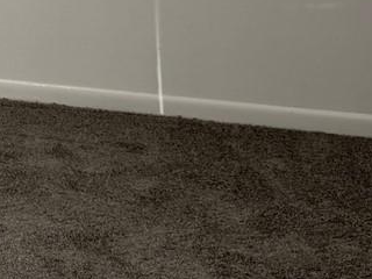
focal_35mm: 120
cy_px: -173
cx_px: -142
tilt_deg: -6.4
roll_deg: +1.6
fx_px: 1290
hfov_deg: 15.4
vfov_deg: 11.7
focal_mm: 6.76
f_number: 1.78
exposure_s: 1/120
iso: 125
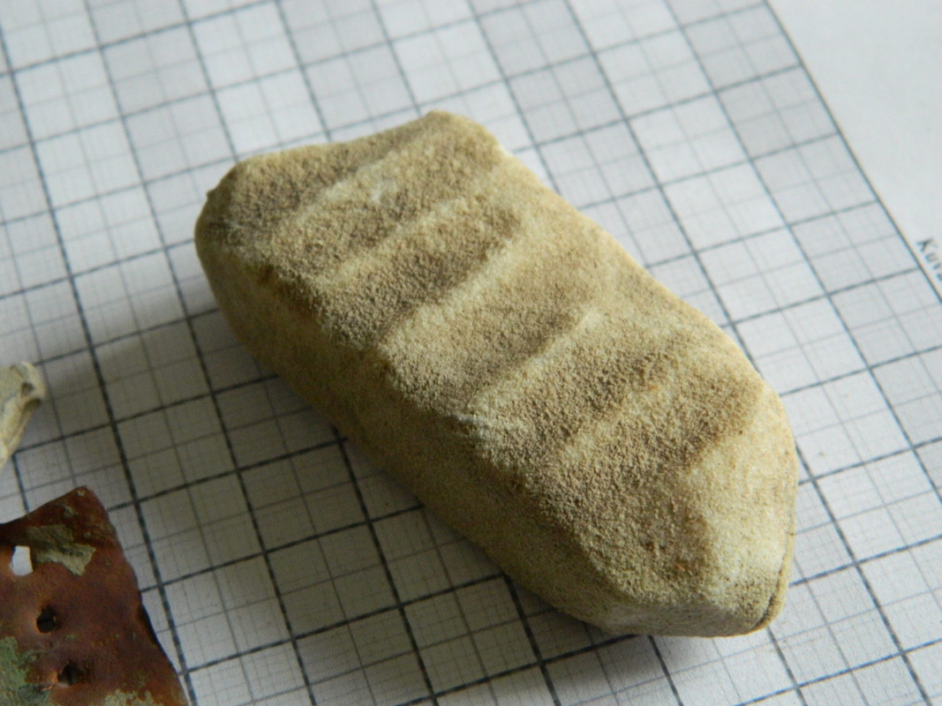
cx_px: 471
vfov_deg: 17.6
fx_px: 2286
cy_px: 353
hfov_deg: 23.3
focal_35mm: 84
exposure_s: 1/40
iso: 400
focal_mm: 15.1
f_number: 4.2
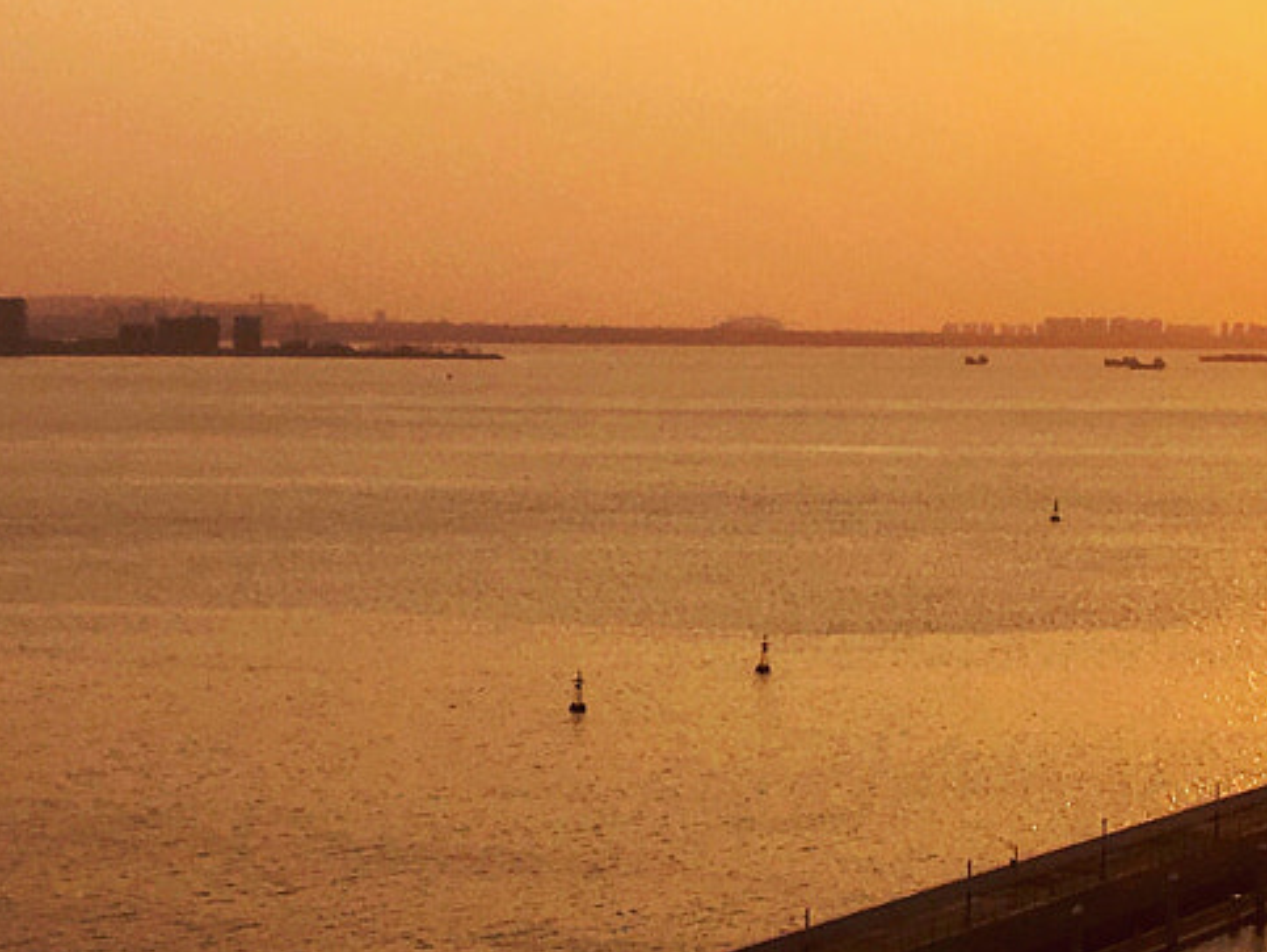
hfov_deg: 20.4
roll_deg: -0.4
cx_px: 491
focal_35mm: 96
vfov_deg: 15.4
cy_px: 622
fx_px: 3516
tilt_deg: -3.0
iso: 25
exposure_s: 1/3205
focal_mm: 4.15
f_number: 2.2
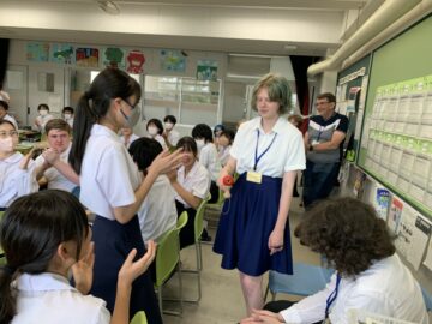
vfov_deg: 53.1
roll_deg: -5.5
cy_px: 162
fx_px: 324
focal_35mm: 26
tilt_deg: -9.4
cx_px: 216
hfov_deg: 67.3
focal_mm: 4.25
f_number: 1.8
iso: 50
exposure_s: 1/60
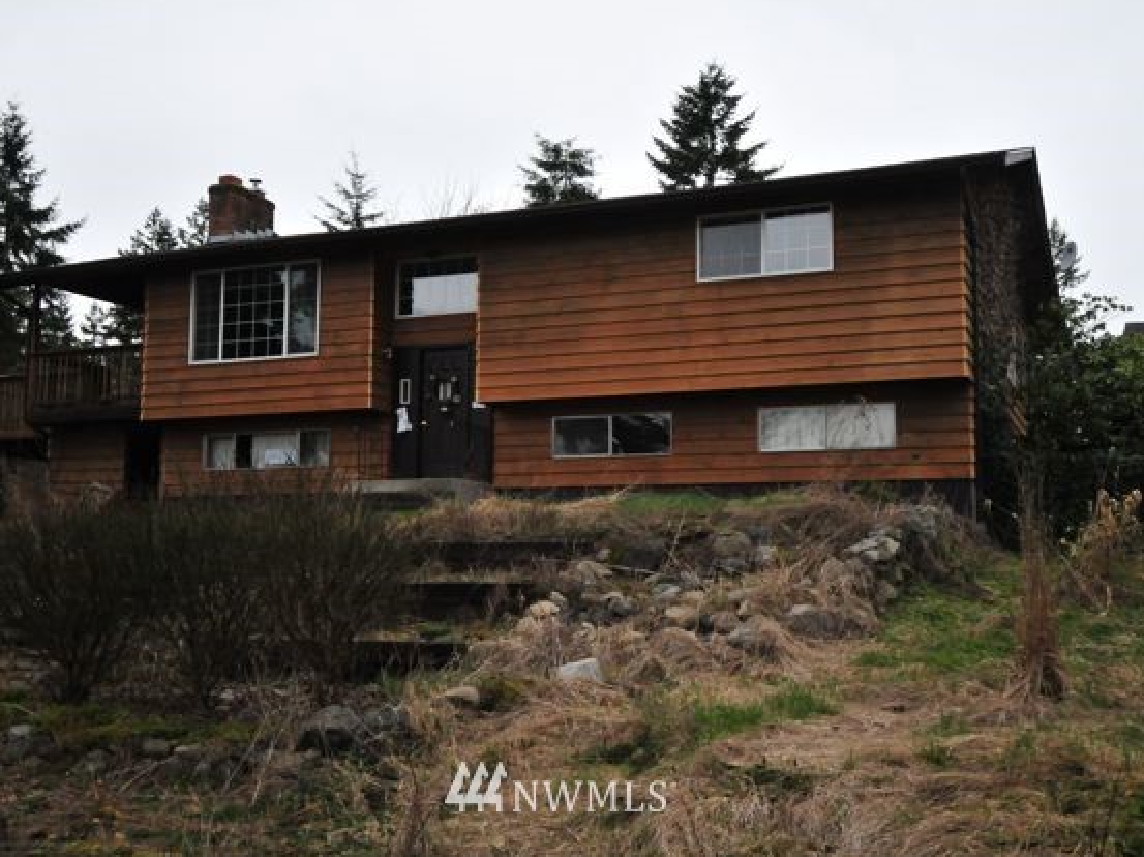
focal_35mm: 40
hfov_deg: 46.8
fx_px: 1321
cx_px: 562
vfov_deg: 35.9
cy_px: 425
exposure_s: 1/500
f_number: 4
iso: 1250
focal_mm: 24
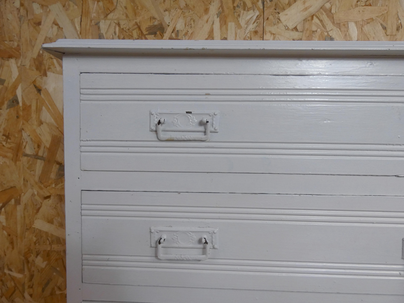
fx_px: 233
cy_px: 152
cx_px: 202
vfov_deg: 66.0
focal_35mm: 20
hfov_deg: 81.7
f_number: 2.8
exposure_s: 1/60
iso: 160
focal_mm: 3.6
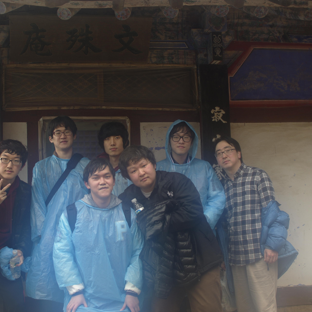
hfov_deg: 29.5
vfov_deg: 29.6
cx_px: 128
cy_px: 156
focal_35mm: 58
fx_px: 591
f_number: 2.8
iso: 100
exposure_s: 1/90
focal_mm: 30
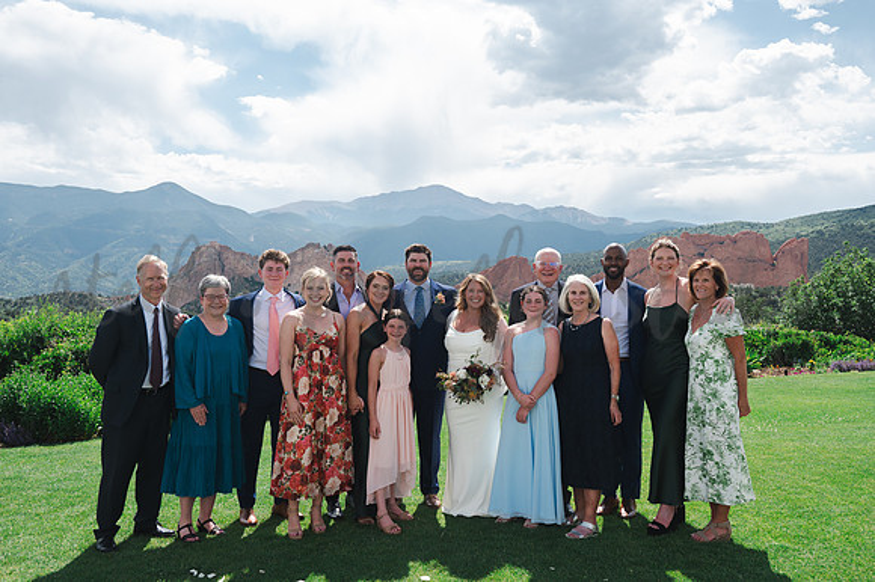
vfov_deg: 41.8
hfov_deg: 59.7
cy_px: 291
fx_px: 763
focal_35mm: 31
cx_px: 438
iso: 125
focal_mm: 31
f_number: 7.1
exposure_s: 1/320
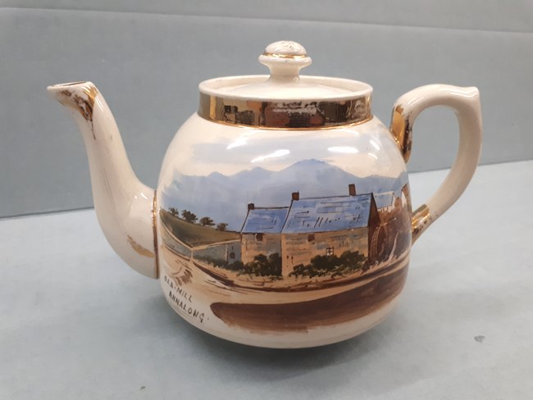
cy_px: 200
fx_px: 416
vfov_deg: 51.4
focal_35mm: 27
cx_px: 266
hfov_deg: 65.3
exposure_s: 1/33
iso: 125
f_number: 1.9
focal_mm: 3.6
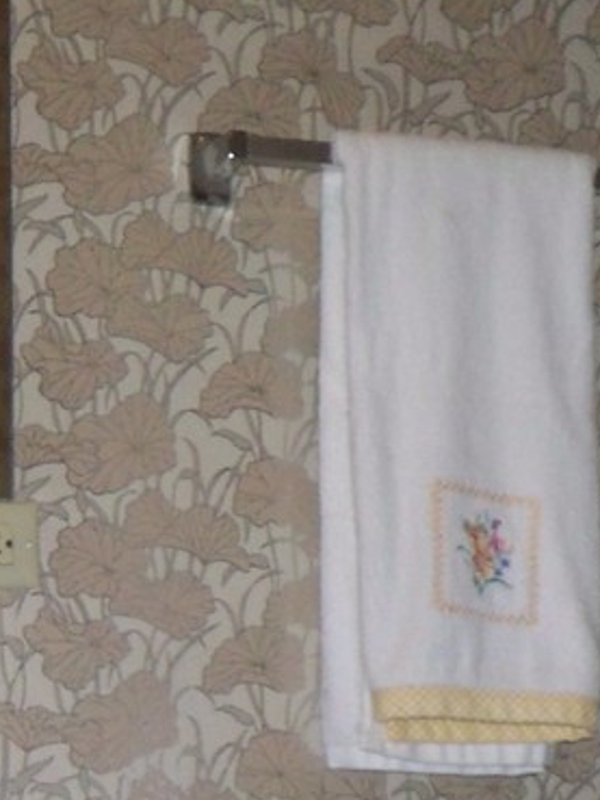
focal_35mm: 114
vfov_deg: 16.3
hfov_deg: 13.0
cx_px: 139
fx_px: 2633
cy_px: 1043
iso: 200
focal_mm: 6.4
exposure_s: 1/60
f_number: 3.9
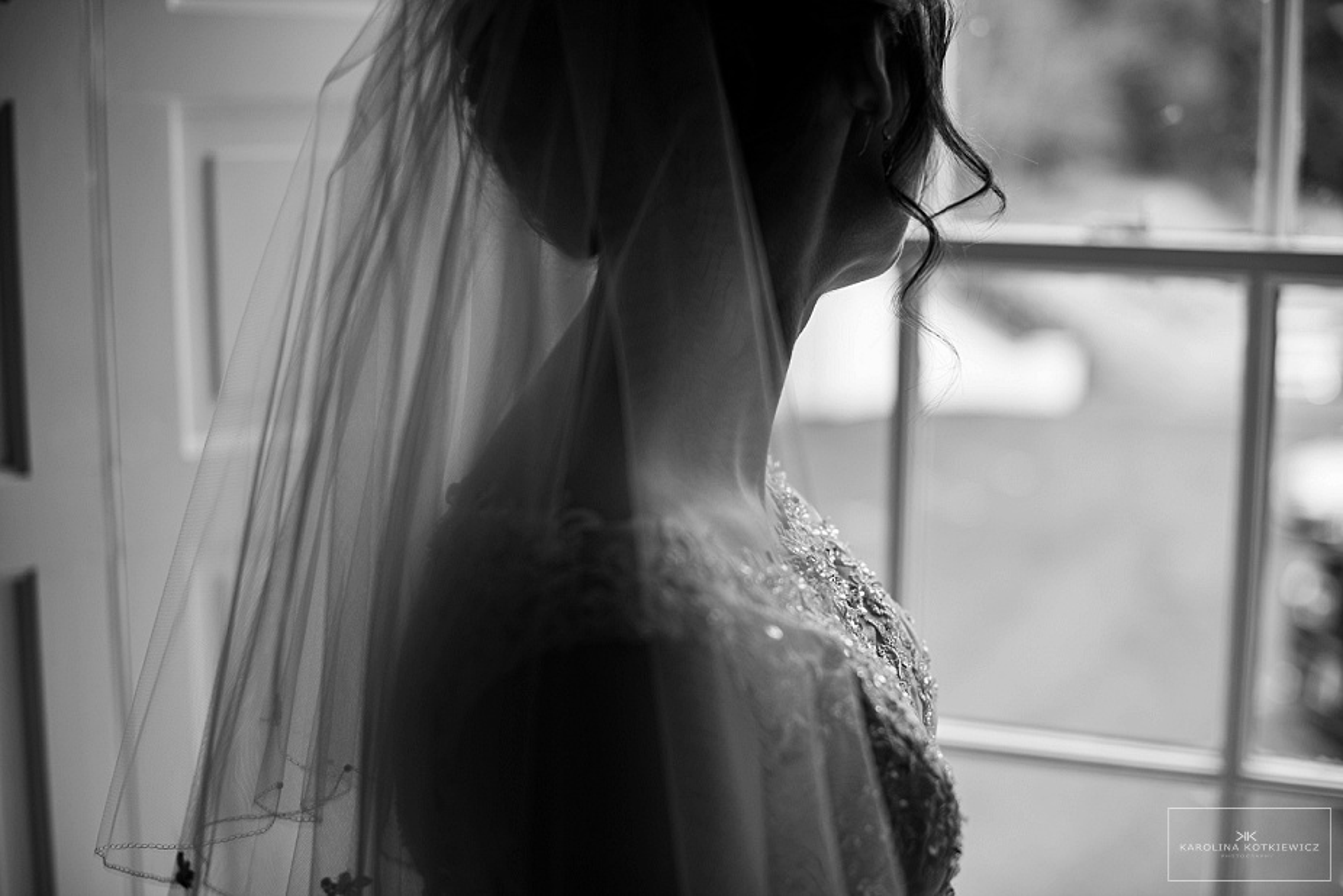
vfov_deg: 27.0
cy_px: 448
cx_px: 672
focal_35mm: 50
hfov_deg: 39.6
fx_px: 1866
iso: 180
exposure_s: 1/250
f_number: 2.5
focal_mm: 50
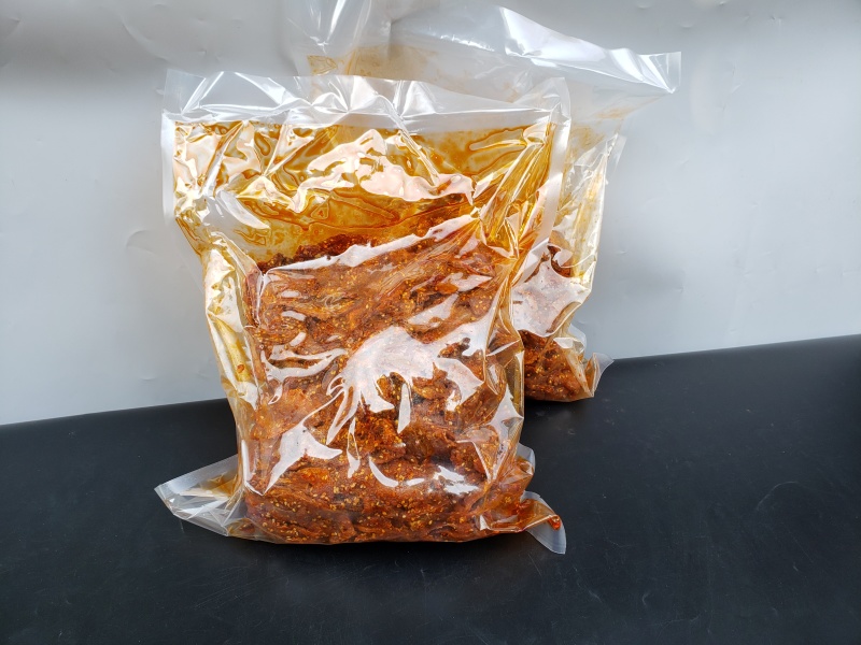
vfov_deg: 53.1
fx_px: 647
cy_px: 322
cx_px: 430
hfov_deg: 67.3
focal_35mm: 26
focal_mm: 4.3
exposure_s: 1/274
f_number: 2.4
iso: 50
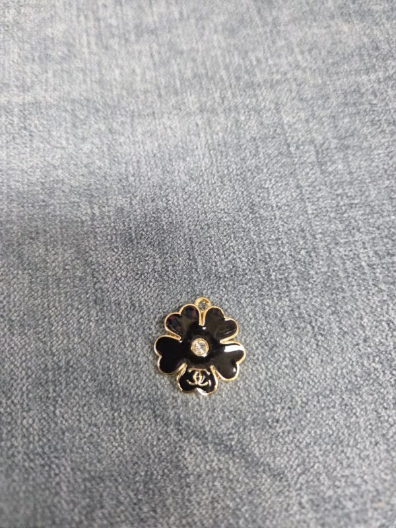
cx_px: 198
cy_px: 264
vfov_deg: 73.9
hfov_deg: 58.9
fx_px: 351
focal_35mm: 23
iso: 640
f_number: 1.8
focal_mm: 5.4
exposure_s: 1/120
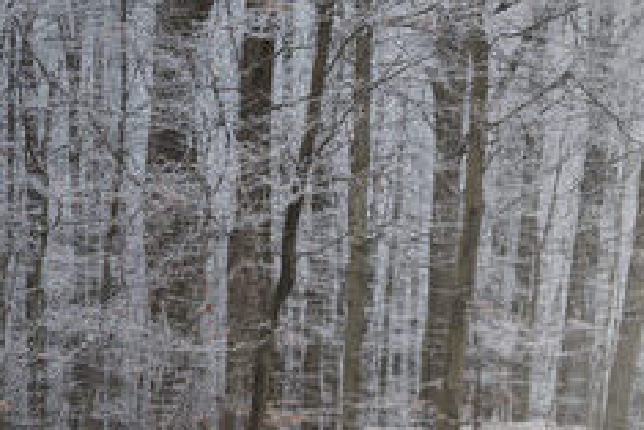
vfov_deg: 9.2
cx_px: 685
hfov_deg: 13.5
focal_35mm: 149
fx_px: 2663
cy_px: 477
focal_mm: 58.3
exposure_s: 1/1.67
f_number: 16
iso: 100
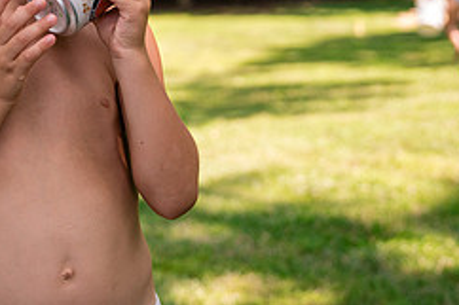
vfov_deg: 15.9
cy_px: 5
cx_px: 46
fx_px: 1070
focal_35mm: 84
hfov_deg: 23.6
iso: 400
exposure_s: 1/1250
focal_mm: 35
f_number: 2.8
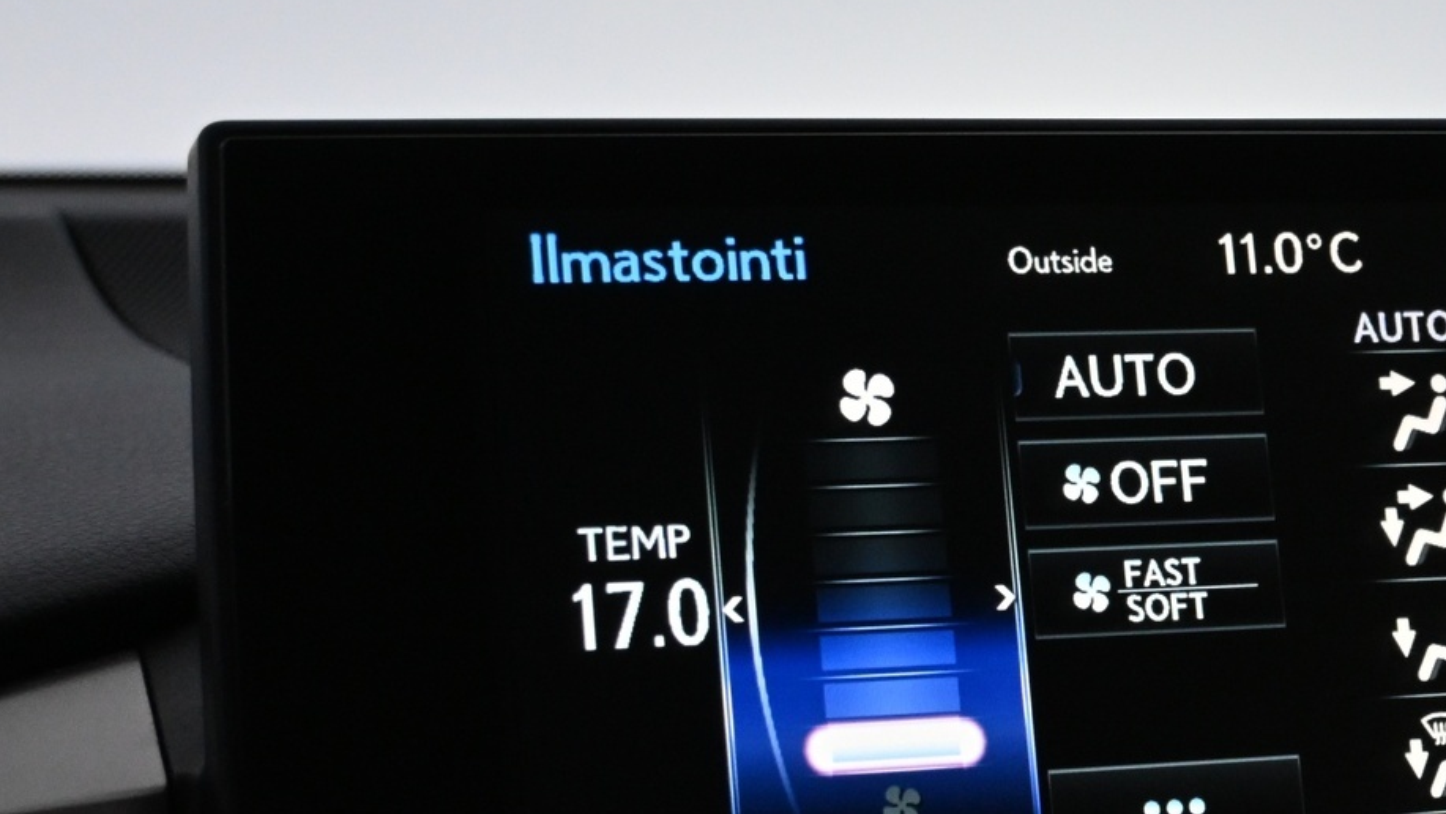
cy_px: 557
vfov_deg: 13.8
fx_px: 3354
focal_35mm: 87
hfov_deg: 24.2
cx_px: 1000
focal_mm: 31.5
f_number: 5
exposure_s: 1/125
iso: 2800
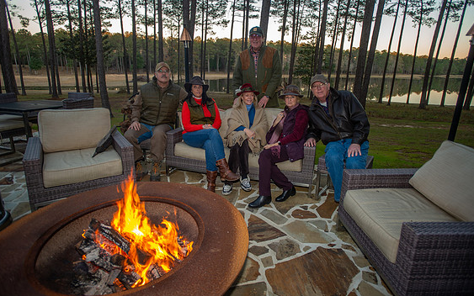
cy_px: 140
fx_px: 271
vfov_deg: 57.2
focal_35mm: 21
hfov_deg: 82.3
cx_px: 238
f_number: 2.8
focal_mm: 20
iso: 160
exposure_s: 1/60
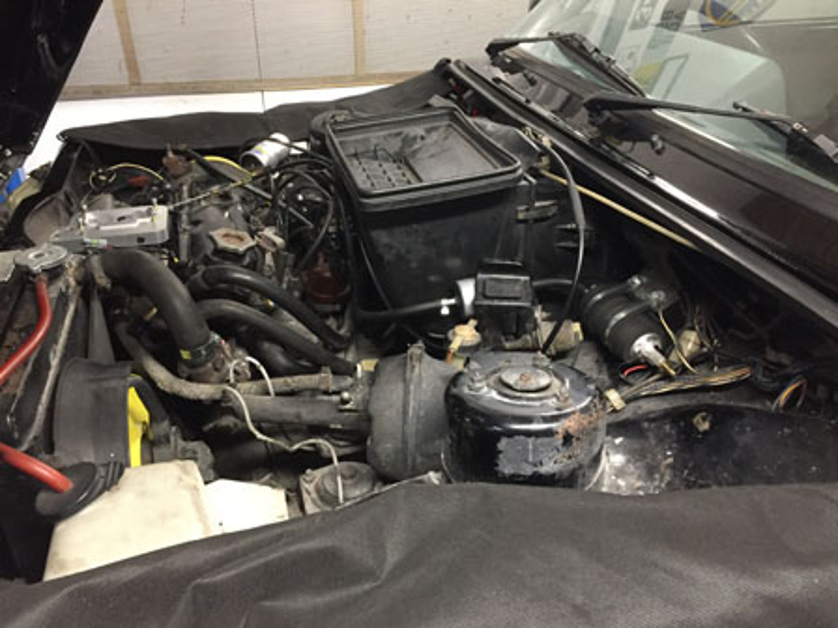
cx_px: 419
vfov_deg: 48.2
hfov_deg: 61.7
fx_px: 702
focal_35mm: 29
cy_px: 314
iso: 250
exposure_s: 1/25
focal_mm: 4.15
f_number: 2.2
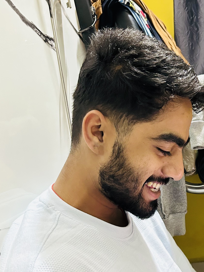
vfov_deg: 40.4
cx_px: 149
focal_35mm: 47
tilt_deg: +0.7
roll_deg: +9.9
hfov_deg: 30.5
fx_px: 369
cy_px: 152
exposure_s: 1/50
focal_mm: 5.7
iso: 500
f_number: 1.5
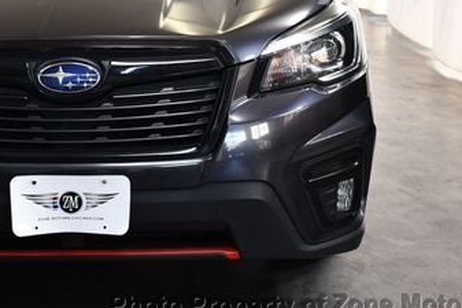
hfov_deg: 26.2
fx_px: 976
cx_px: 93
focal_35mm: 76
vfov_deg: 17.7
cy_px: 38
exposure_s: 1/160
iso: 800
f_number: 3.8
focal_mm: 20
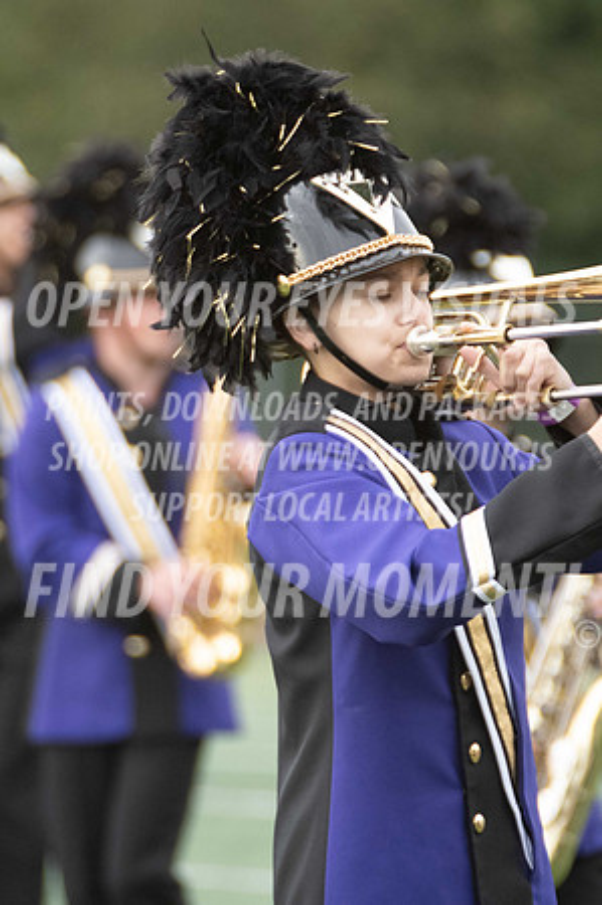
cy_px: 452
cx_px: 301
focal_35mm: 570
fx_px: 14330
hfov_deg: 2.4
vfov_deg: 3.6
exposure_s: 1/1600
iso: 2500
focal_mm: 380
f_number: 5.6
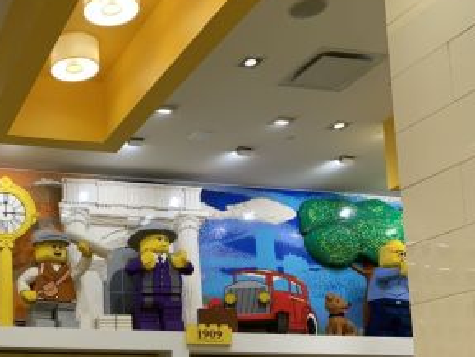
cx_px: 8
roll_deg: +0.4
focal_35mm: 54
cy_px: 345
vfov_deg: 25.9
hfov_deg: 32.8
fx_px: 741
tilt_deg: +8.1
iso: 64
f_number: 1.8
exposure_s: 1/120
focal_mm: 4.25
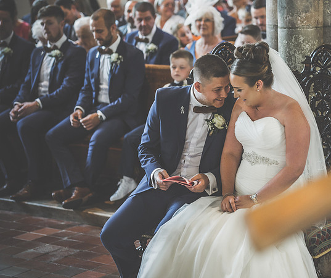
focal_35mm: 112
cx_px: 238
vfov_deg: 14.1
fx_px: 1123
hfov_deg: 16.7
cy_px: 119
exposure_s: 1/160
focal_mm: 85
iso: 1250
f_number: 2.5
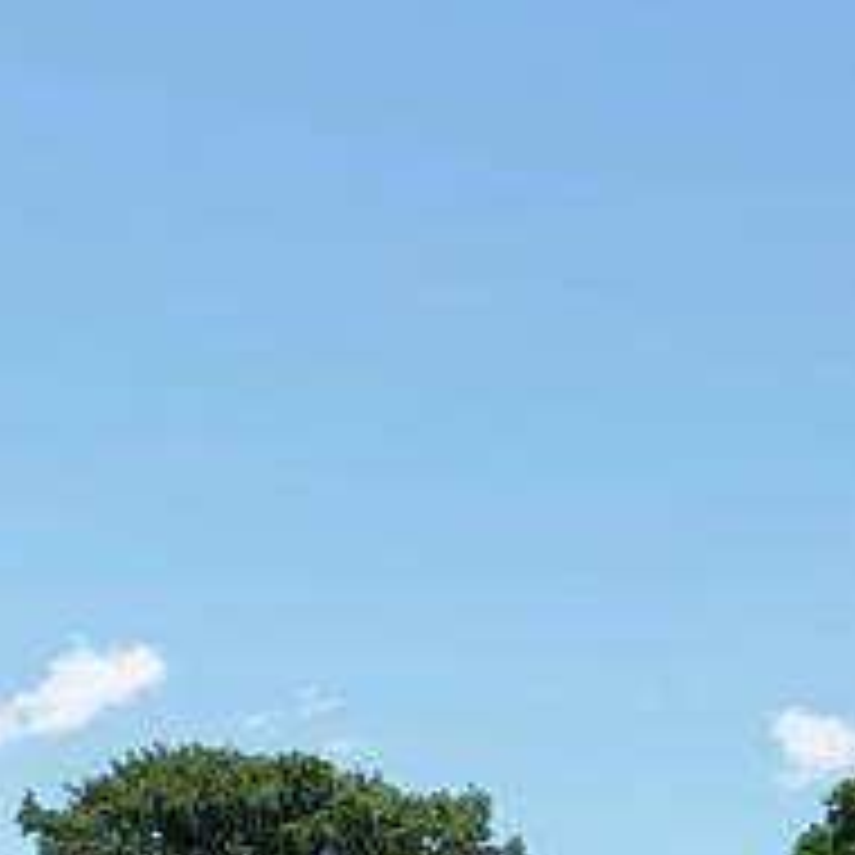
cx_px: -266
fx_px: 5002
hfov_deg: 9.6
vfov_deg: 9.5
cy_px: 1202
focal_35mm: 179
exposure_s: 1/800
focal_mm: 14.16
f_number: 4
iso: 100
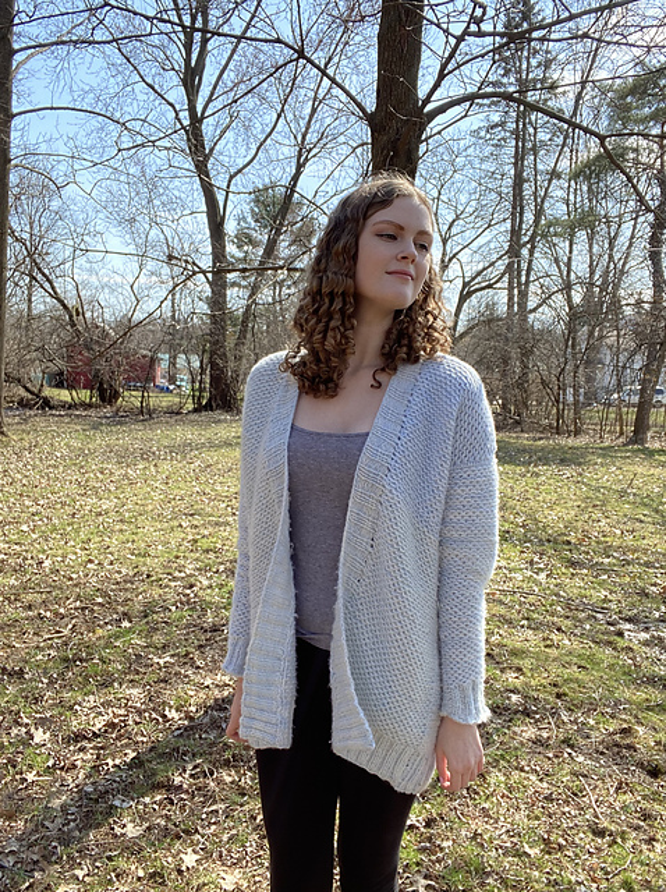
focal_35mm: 30
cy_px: 446
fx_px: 772
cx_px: 333
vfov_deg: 60.0
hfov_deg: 46.7
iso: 25
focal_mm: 2.71
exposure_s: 1/351
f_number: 2.2
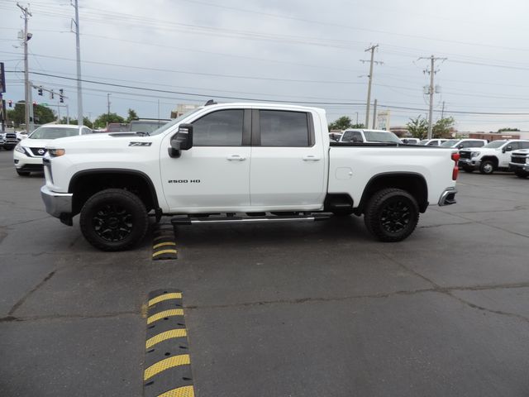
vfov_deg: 56.8
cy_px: 198
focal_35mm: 24
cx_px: 264
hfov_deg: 71.6
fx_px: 367
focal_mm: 4.3
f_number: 3
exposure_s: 1/400
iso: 80
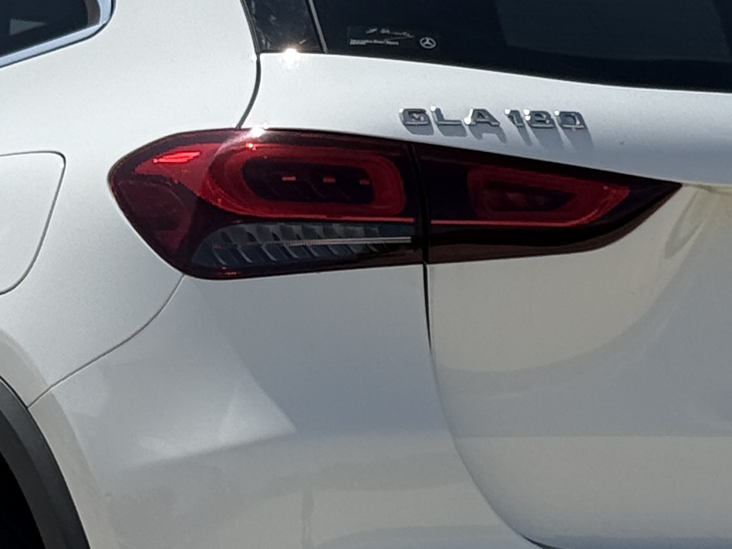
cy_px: 318
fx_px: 4314
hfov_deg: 9.7
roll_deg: -2.5
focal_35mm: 204
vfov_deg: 7.3
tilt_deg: +1.9
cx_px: 190
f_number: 1.78
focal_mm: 6.76
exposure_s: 1/9901
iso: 64
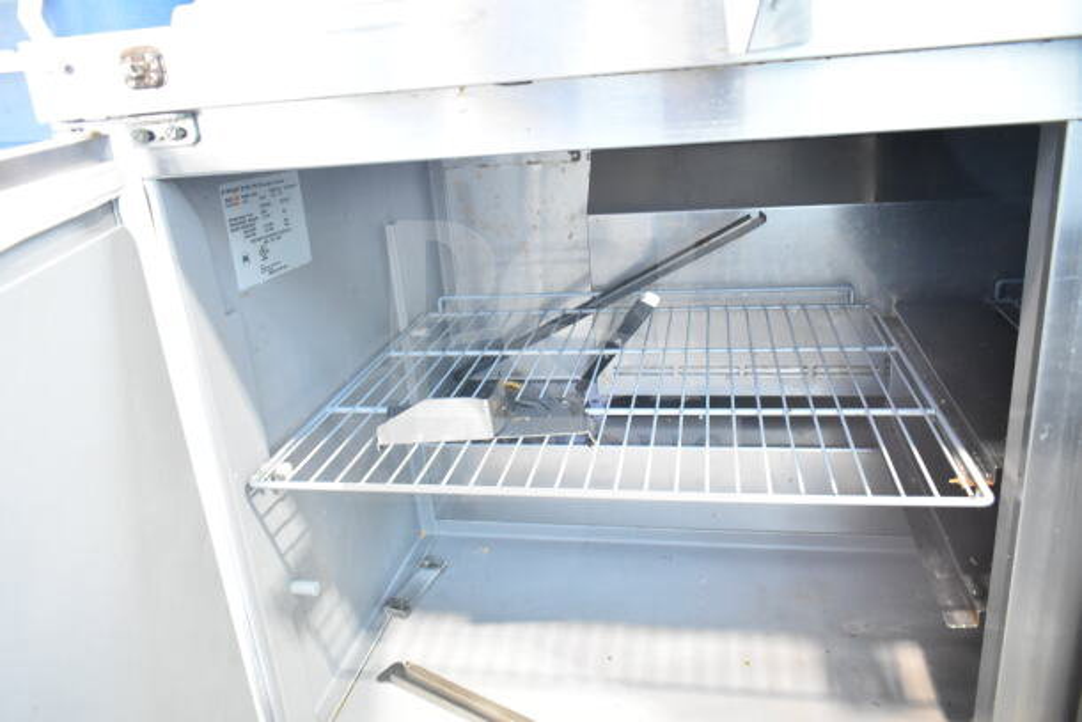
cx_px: 541
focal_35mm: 27
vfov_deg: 48.0
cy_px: 361
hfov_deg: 67.4
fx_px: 812
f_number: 3.5
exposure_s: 1/30
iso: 3200
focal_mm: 18
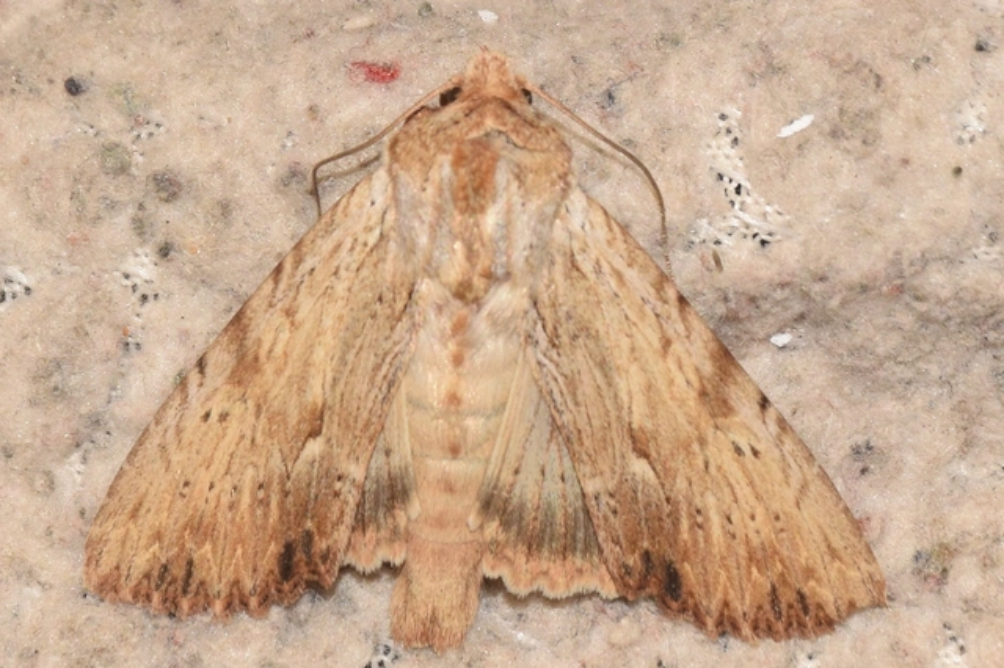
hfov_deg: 9.8
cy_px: 334
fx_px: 5853
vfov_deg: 6.5
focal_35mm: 210
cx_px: 502
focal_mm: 140
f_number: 14
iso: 500
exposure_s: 1/60
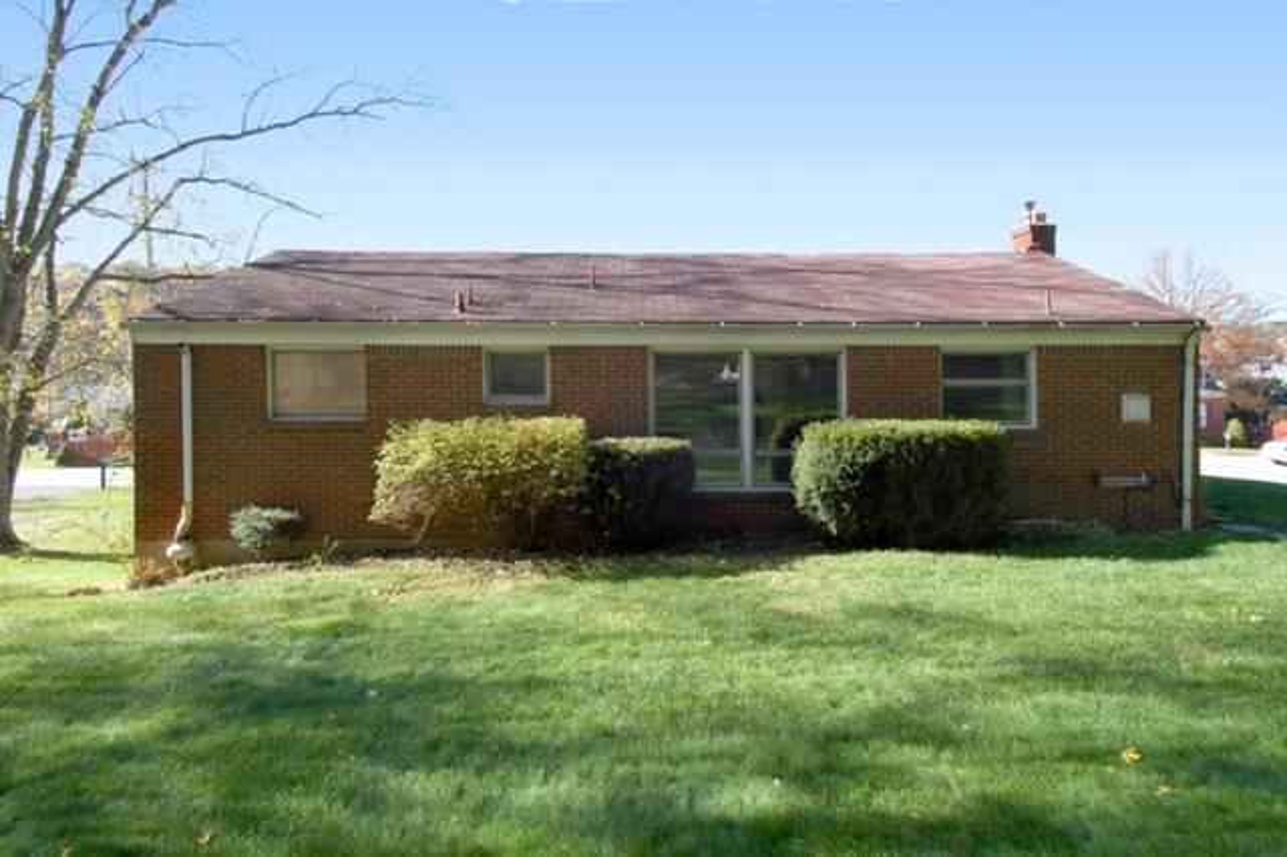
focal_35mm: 21
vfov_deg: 59.4
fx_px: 750
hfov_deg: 81.2
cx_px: 644
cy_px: 428
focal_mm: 14
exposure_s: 1/125
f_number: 9
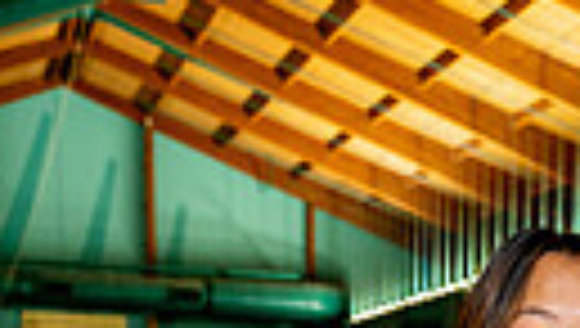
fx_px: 1971
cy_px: 997
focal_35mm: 128
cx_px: 526
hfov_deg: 16.5
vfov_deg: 8.1
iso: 1600
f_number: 4
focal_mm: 35
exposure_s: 1/250
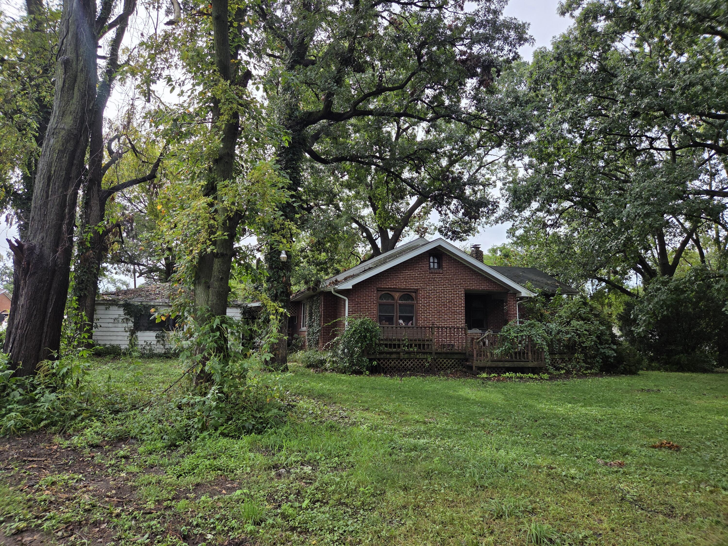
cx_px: 364
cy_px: 273
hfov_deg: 73.9
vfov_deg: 58.9
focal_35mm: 23
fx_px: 484
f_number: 1.8
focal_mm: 5.4
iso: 80
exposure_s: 1/2470
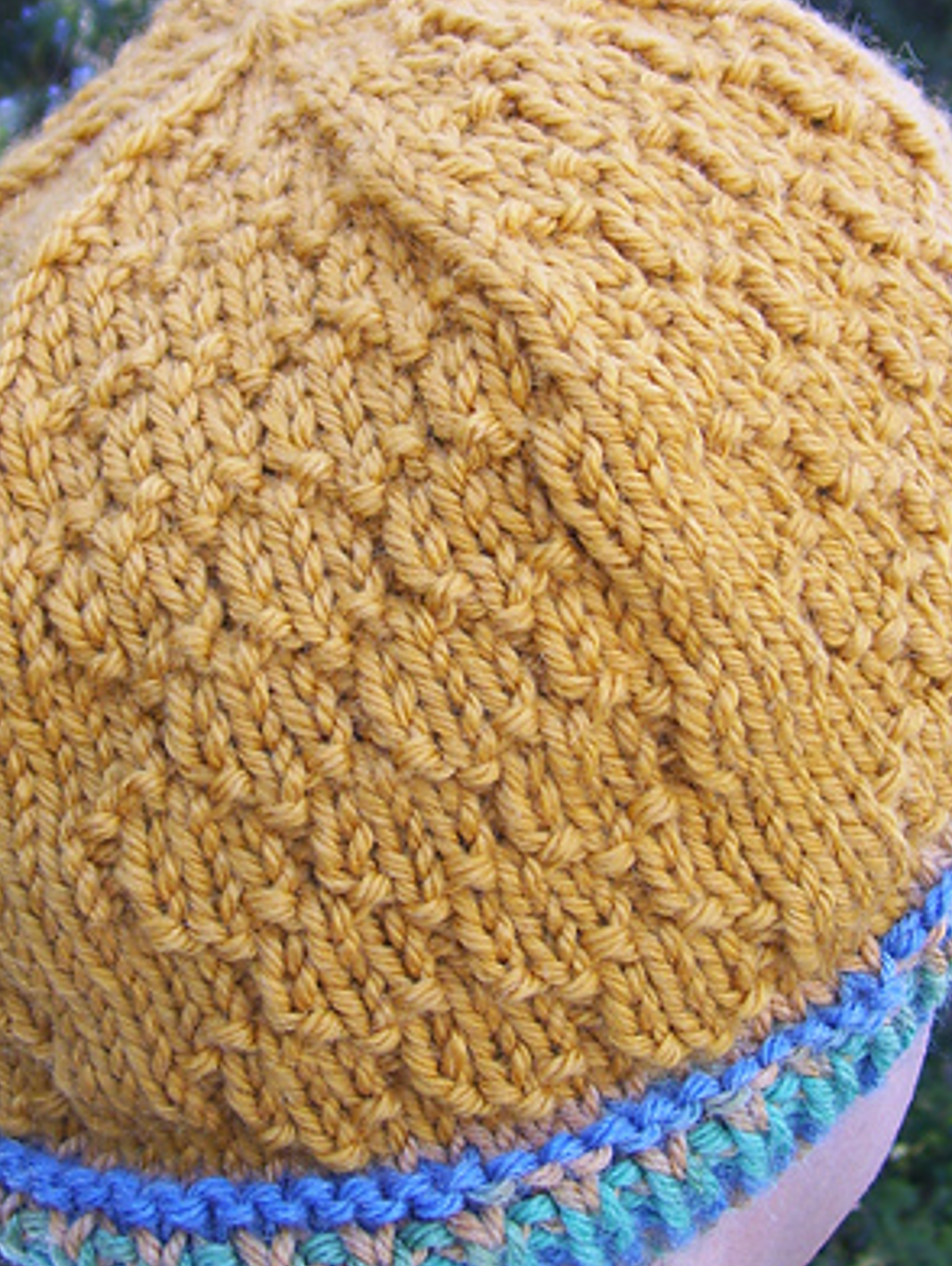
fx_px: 2160
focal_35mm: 59
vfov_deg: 32.4
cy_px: 434
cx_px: 466
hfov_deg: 24.9
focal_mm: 6
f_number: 2.7
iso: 80
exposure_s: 1/100
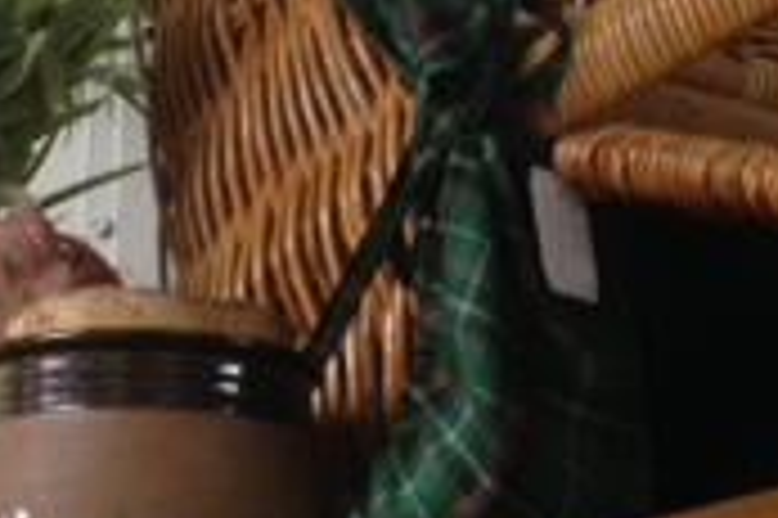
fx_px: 2742
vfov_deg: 10.7
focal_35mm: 127
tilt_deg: +21.3
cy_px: -9
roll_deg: -0.5
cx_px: 490
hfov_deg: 16.1
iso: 200
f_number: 2.4
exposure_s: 1/20
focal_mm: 4.12
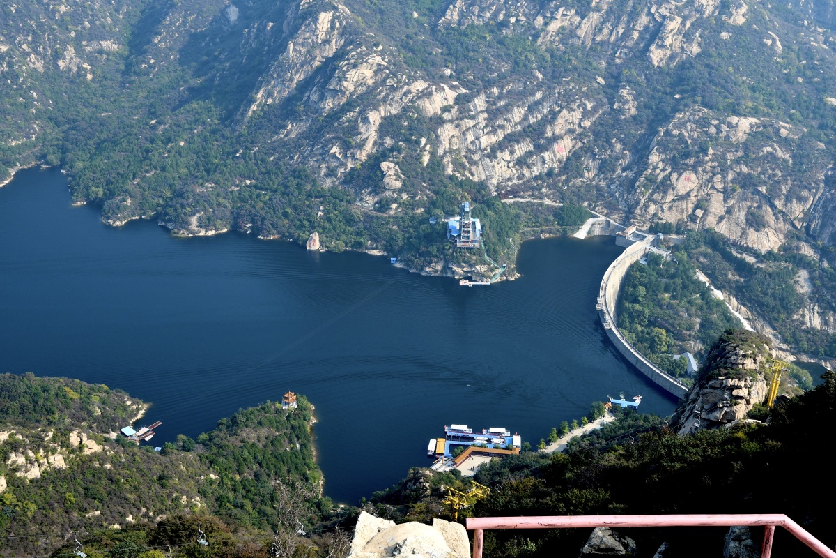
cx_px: 418
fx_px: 1115
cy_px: 279
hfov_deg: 41.1
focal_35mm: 48
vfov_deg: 28.1
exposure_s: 1/250
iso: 160
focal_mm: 32
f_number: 8
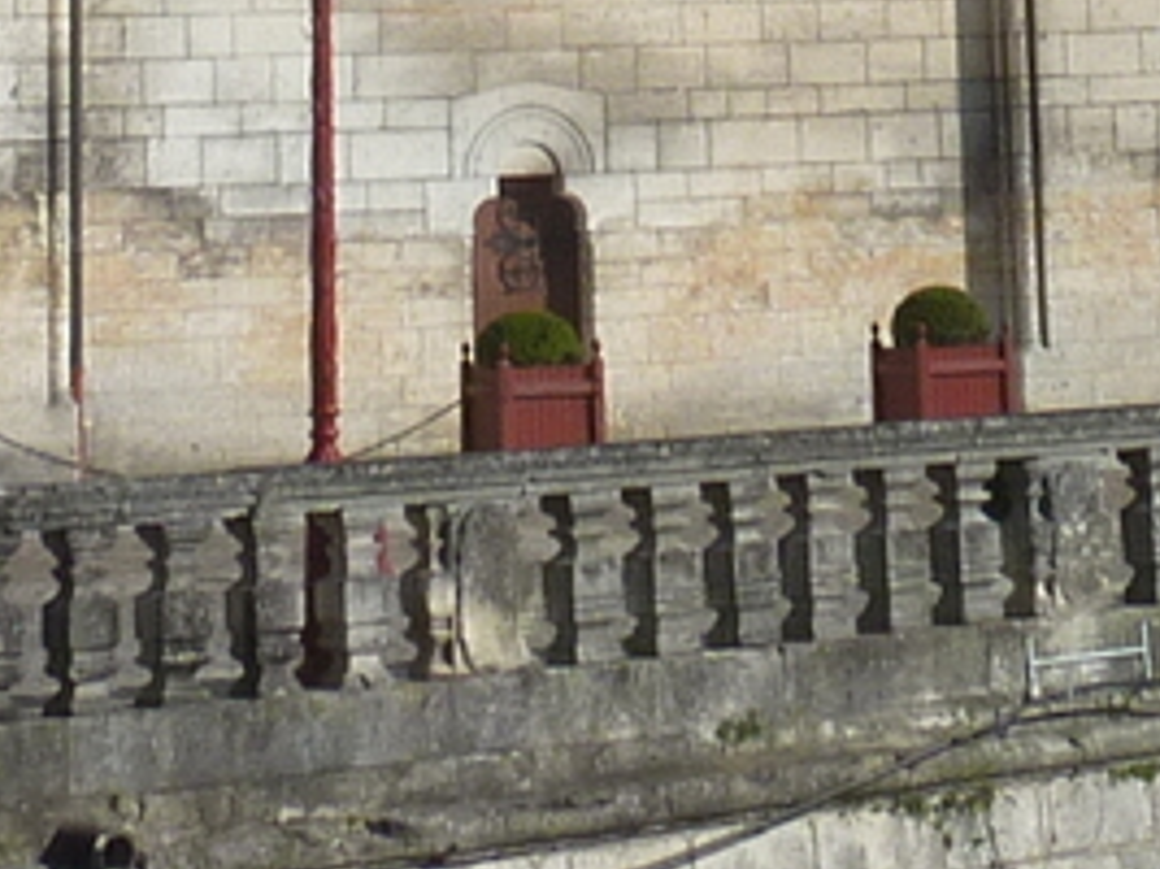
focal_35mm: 150
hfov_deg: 13.1
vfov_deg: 9.3
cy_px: -817
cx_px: 812
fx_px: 5024
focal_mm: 4.1
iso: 80
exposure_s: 1/500
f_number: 5.6
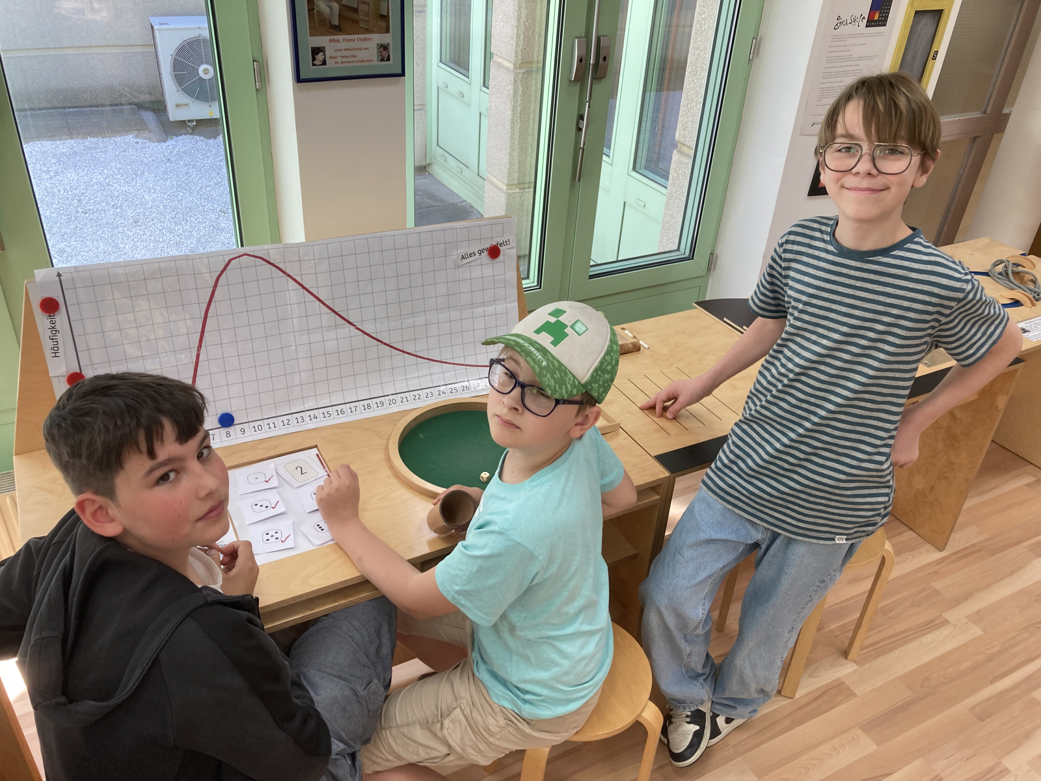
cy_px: 390
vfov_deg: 49.7
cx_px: 520
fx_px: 842
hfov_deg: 63.4
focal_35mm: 28
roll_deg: -4.9
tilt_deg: -31.9
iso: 64
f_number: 1.8
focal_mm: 3.99
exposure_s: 1/100
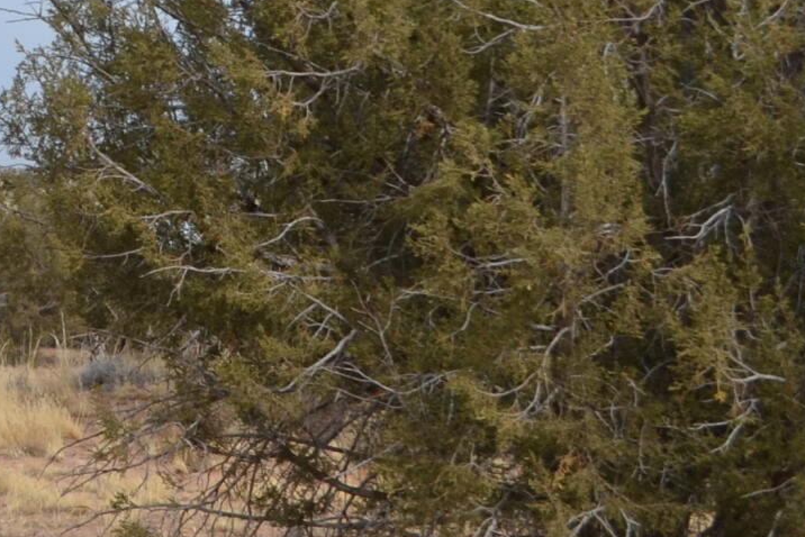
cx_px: -843
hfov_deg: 9.5
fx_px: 4496
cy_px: 142
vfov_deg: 6.8
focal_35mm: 201
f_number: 8
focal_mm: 32
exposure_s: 1/250
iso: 100
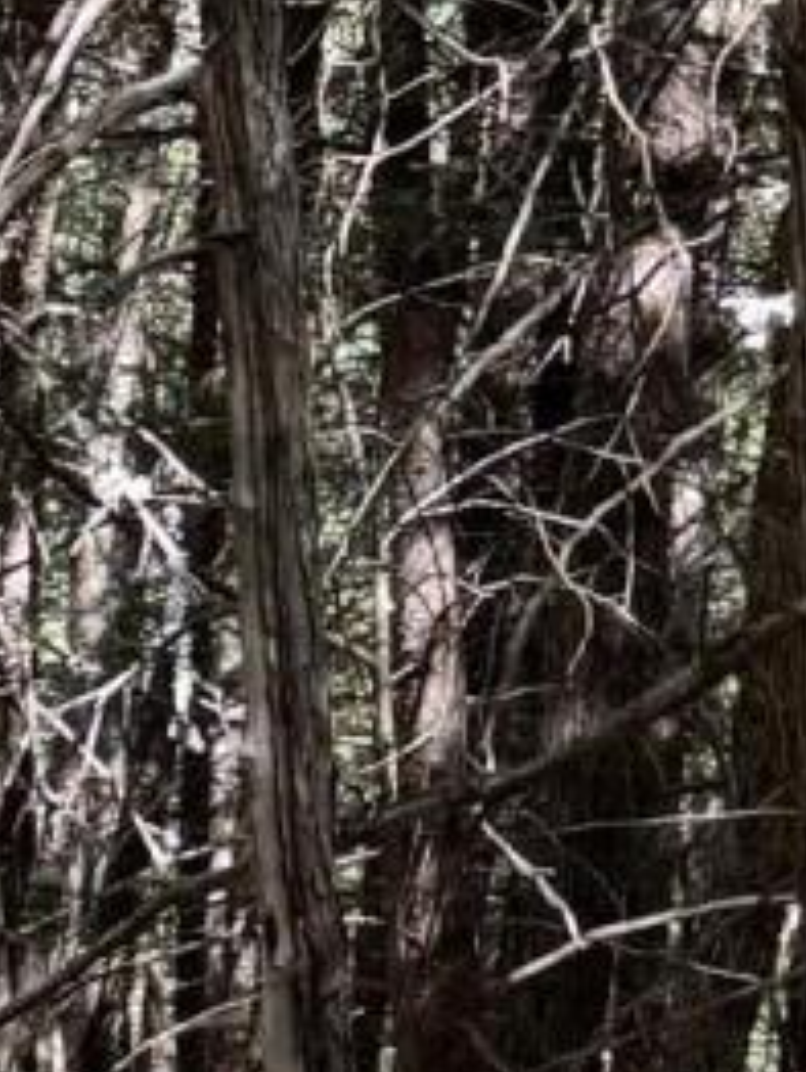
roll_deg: -0.4
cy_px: 1555
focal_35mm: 183
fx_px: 5672
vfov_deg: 10.5
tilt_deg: -12.3
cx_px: -2132
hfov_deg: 6.8
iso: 64
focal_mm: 6.76
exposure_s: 1/121
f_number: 1.78
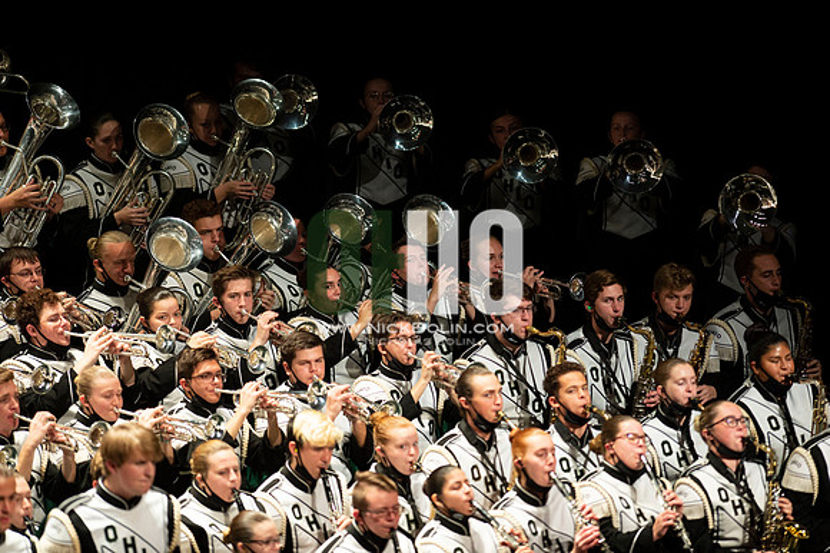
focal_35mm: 300
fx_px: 6912
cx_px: 415
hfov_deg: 6.9
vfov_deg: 4.6
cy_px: 276
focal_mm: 300
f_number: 2.8
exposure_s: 1/500
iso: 3200
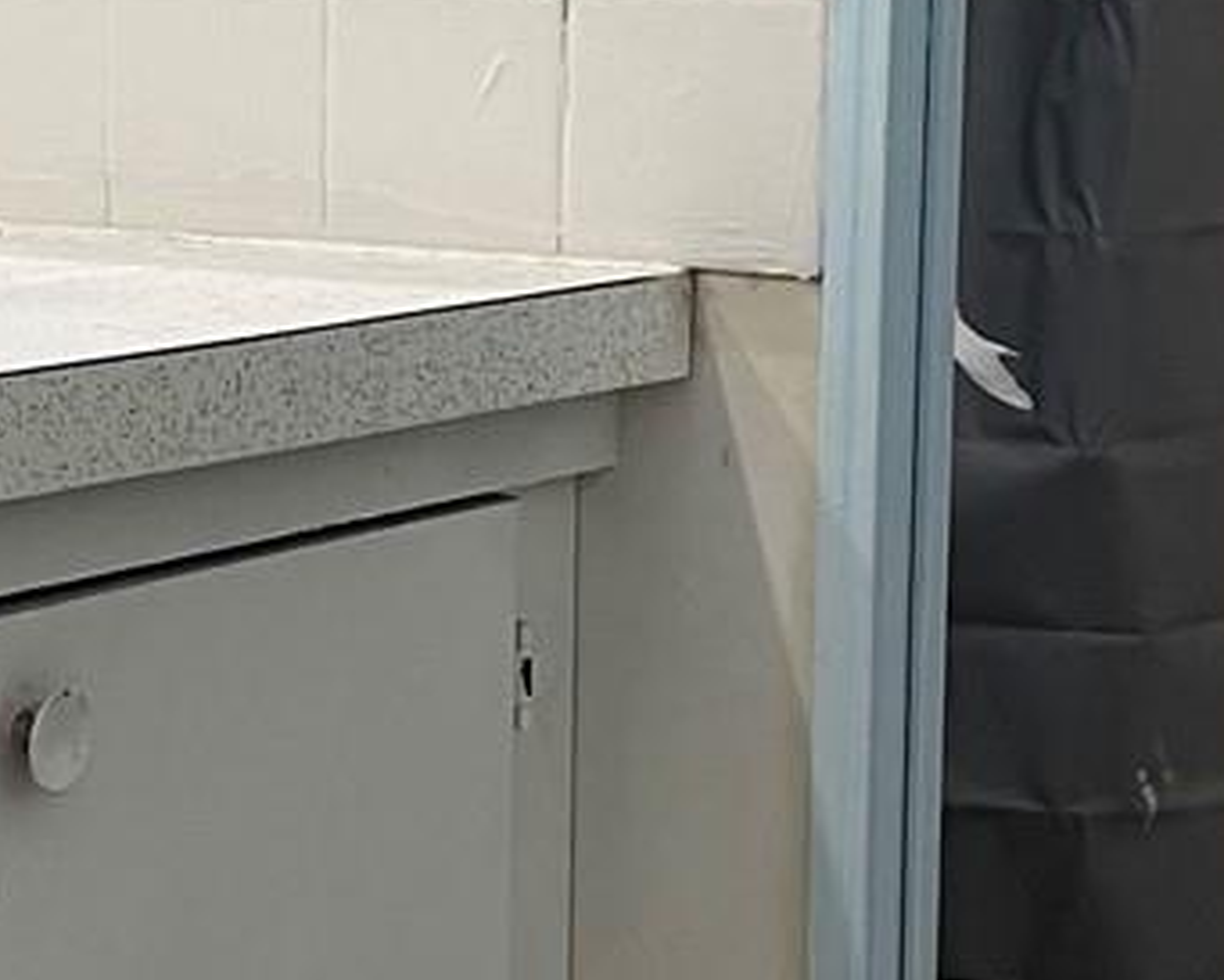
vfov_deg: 12.9
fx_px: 4312
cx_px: -162
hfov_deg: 15.7
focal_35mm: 119
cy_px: 323
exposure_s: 1/60
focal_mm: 4.2
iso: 80
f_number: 1.6
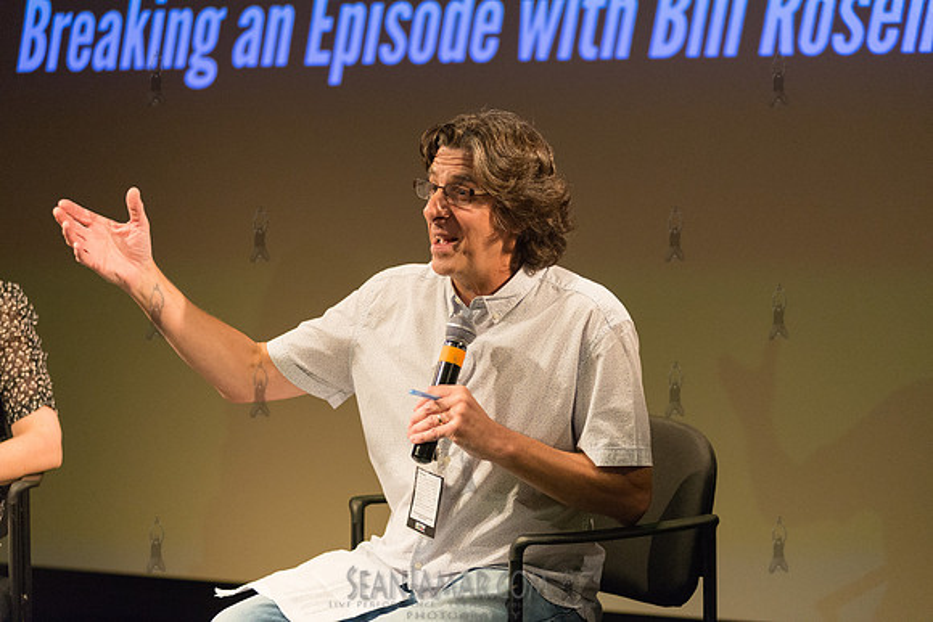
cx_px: 466
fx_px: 2722
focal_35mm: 105
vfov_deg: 13.0
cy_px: 311
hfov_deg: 19.5
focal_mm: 105
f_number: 2.8
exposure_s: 1/320
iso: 4000
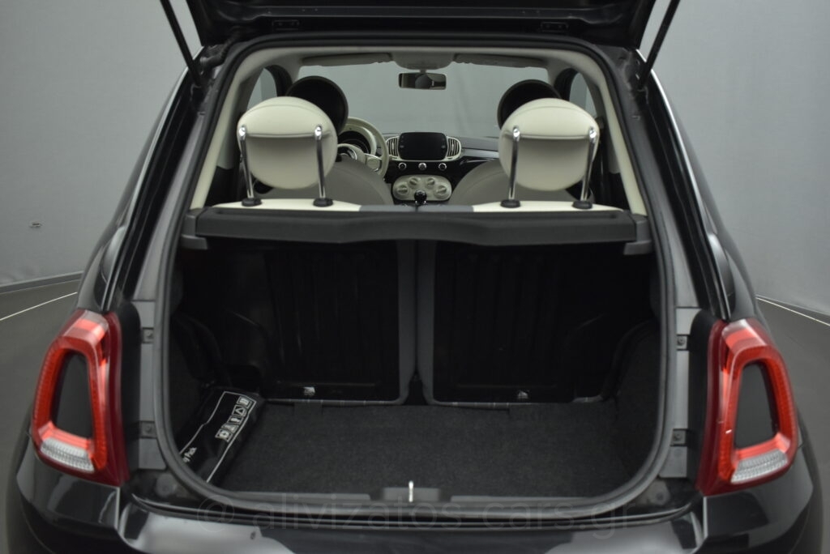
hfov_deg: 67.4
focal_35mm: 27
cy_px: 277
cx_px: 415
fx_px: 623
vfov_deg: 48.0
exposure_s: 1/160
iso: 1600
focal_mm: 18
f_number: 3.5
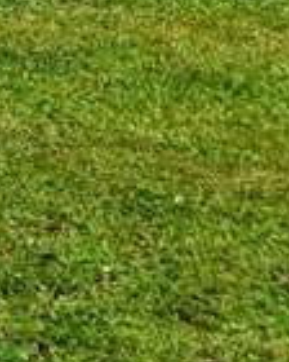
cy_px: -719
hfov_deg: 5.4
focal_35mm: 232
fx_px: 2480
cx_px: -1061
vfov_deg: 7.4
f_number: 1.8
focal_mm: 3.98
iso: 25
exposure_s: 1/703
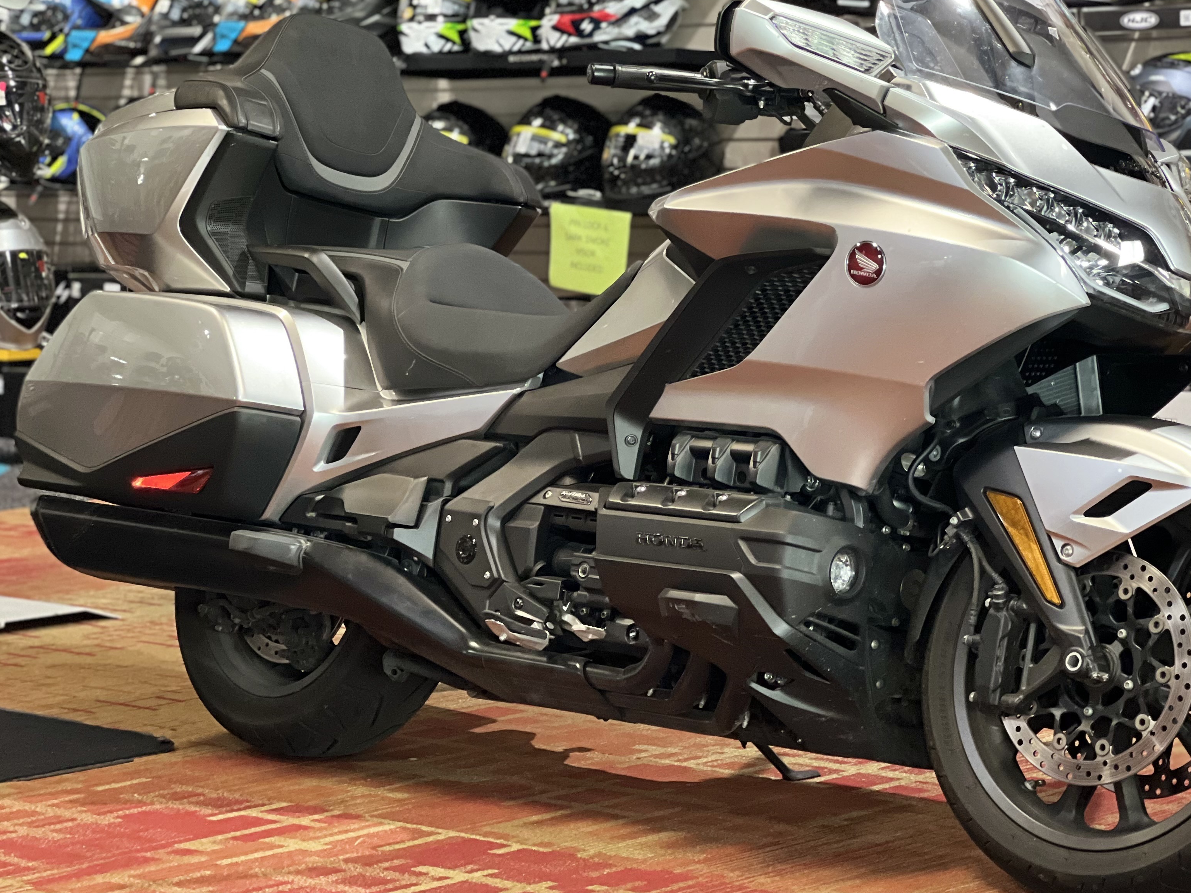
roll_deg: +0.3
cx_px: 718
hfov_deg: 19.4
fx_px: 3475
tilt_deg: -3.8
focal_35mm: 101
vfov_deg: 14.6
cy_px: 370
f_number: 2.8
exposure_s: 1/24
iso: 320
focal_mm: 9
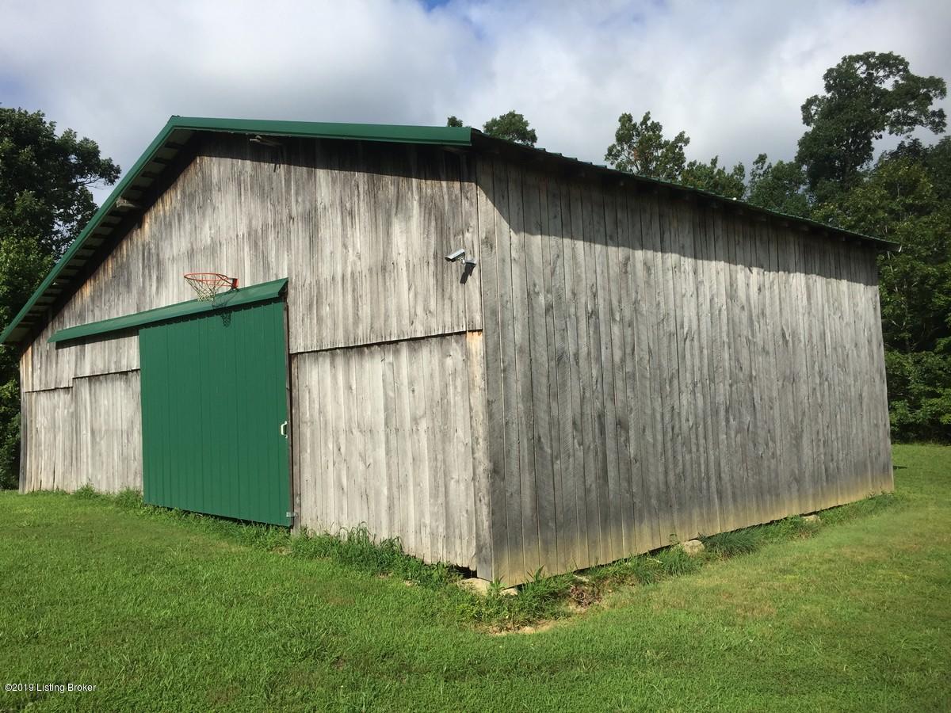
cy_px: 356
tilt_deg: +0.7
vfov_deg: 48.2
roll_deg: +1.5
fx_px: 797
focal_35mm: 29
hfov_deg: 61.7
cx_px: 476
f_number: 2.2
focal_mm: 4.15
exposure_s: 1/2326
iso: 32
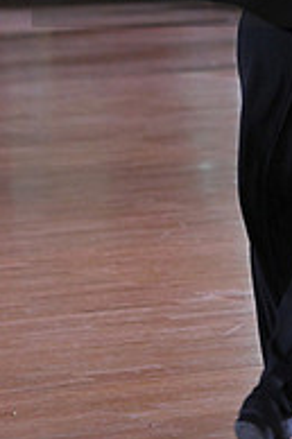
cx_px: 345
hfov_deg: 4.8
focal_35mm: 284
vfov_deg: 7.2
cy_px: -48
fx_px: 3461
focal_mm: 95
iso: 4000
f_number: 5
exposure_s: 1/400
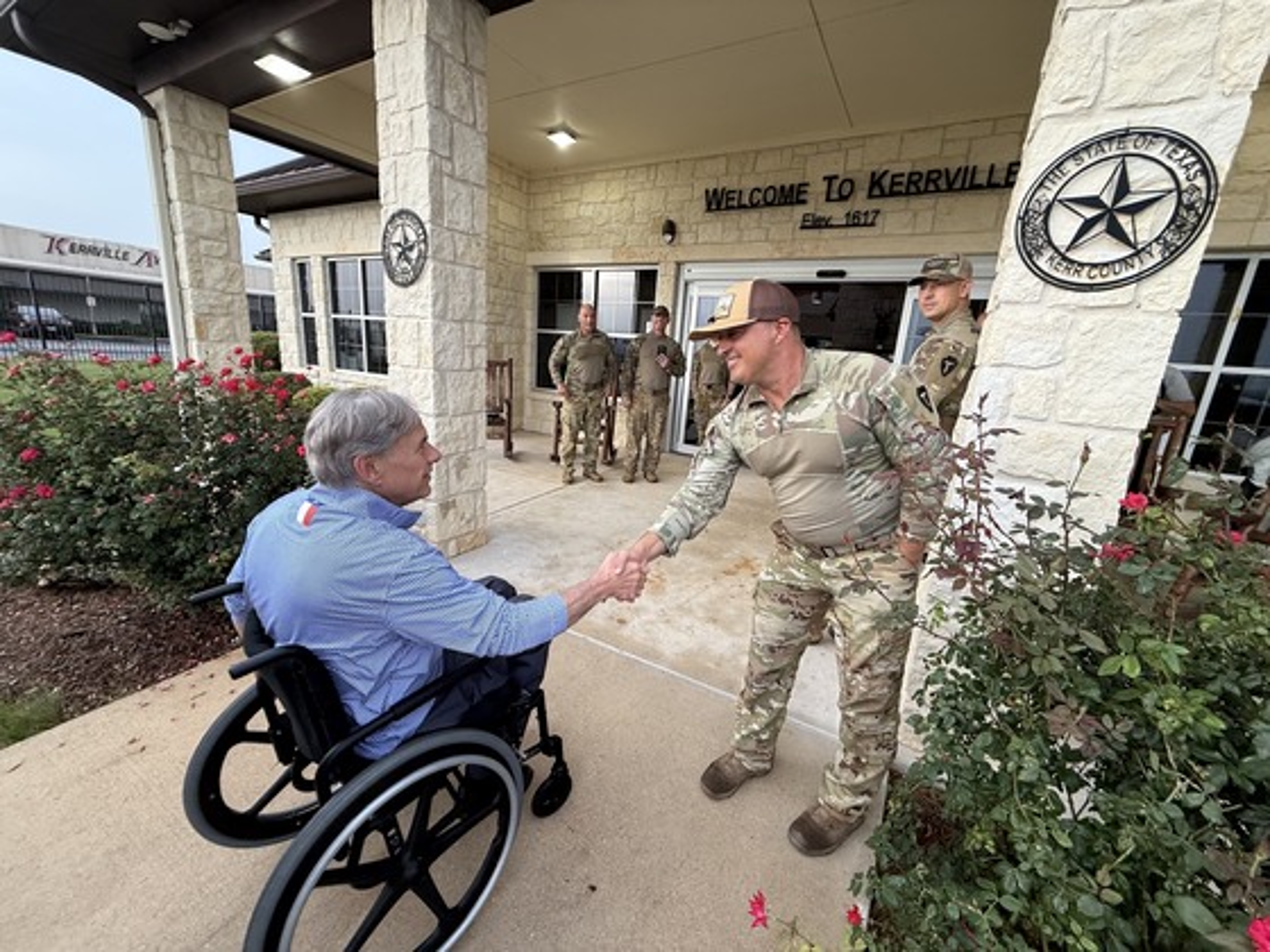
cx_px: 635
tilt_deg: -15.2
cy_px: 476
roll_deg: -0.7
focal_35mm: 14
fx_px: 514
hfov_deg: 102.1
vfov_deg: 85.7
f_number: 2.2
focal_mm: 2.22
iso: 80
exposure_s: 1/120
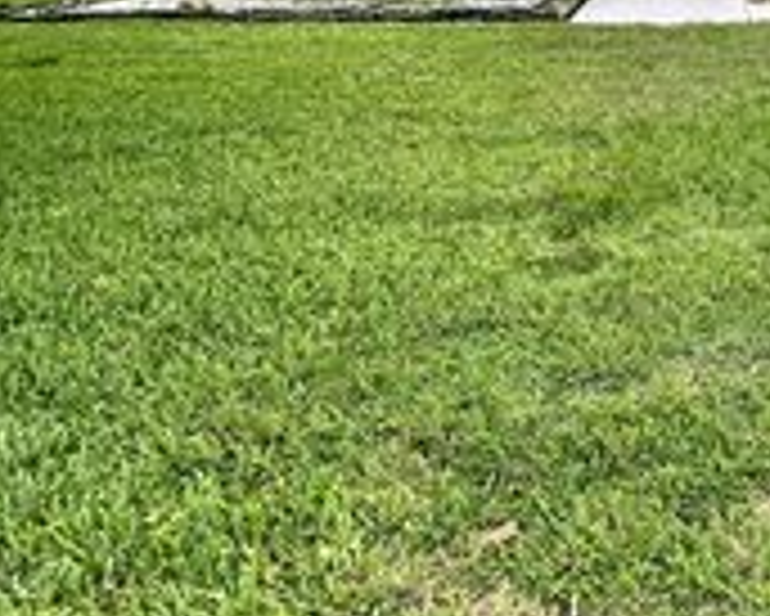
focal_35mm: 40
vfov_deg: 35.0
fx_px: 912
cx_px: 896
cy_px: 47
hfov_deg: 36.6
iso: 50
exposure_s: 1/99
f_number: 2.2
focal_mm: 2.22
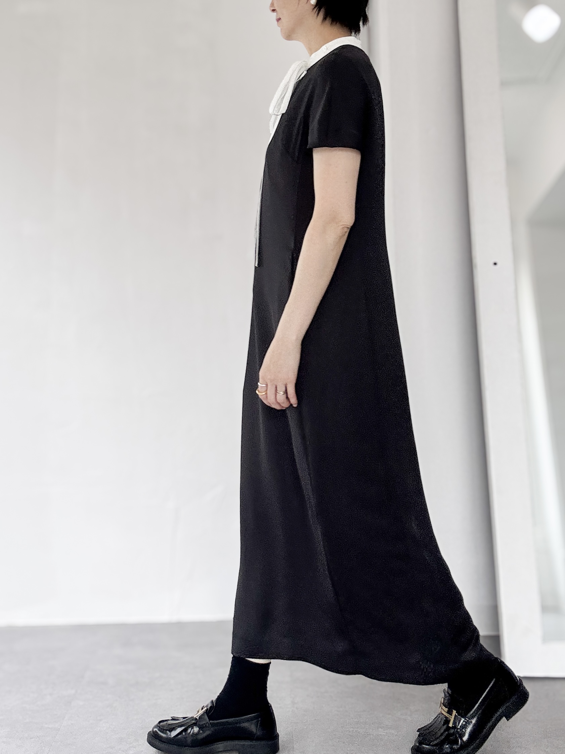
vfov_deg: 60.0
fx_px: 653
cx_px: 282
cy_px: 377
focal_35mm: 30
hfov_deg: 46.8
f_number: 1.9
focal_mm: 2.69
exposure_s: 1/270
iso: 25
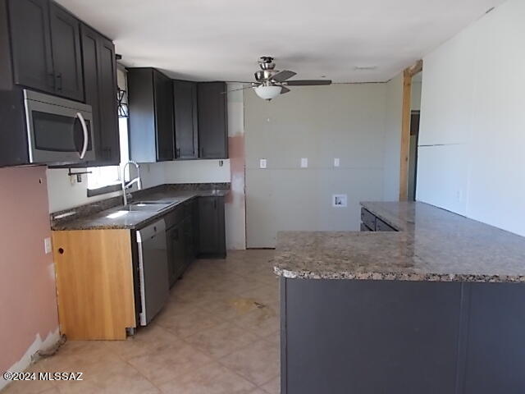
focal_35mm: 26
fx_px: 394
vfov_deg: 53.1
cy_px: 197
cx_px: 262
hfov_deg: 67.3
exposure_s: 1/25
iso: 100
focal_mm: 4.6
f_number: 3.2
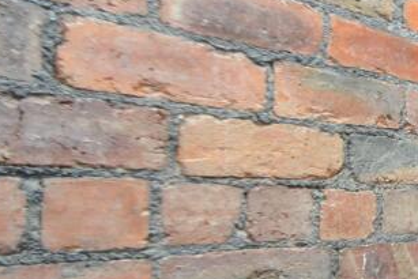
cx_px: 660
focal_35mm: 50
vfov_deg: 26.9
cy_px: 176
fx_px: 581
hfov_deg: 26.0
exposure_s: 1/30
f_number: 3.5
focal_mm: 10
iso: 2000
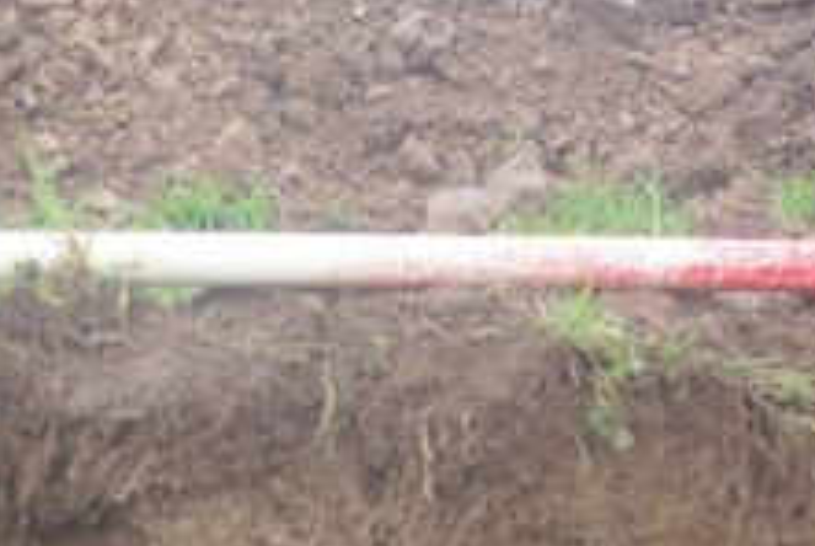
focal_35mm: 107
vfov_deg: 12.5
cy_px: 706
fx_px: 2419
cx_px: 395
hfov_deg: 19.1
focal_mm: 21
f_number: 5.6
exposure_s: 1/45
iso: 400
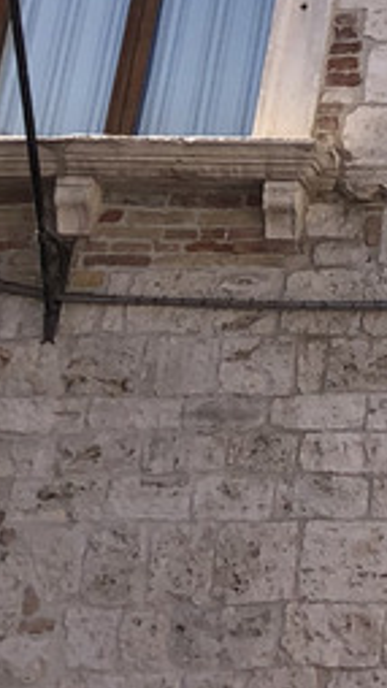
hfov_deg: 7.9
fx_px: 2625
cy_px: -433
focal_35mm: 144
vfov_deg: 13.7
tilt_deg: +31.7
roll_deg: -1.3
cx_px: 866
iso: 20
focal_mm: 4
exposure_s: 1/1104
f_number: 1.8
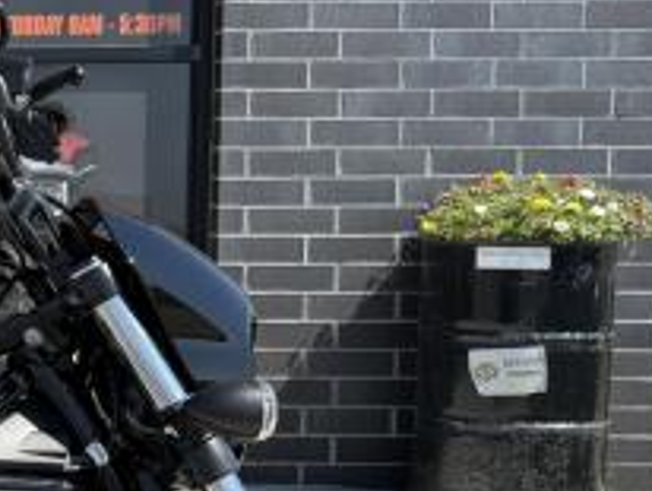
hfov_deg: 18.0
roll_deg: -0.6
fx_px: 1754
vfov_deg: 15.9
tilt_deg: -2.9
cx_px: -418
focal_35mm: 93
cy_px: 329
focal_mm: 6.76
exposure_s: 1/2525
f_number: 1.78
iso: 80
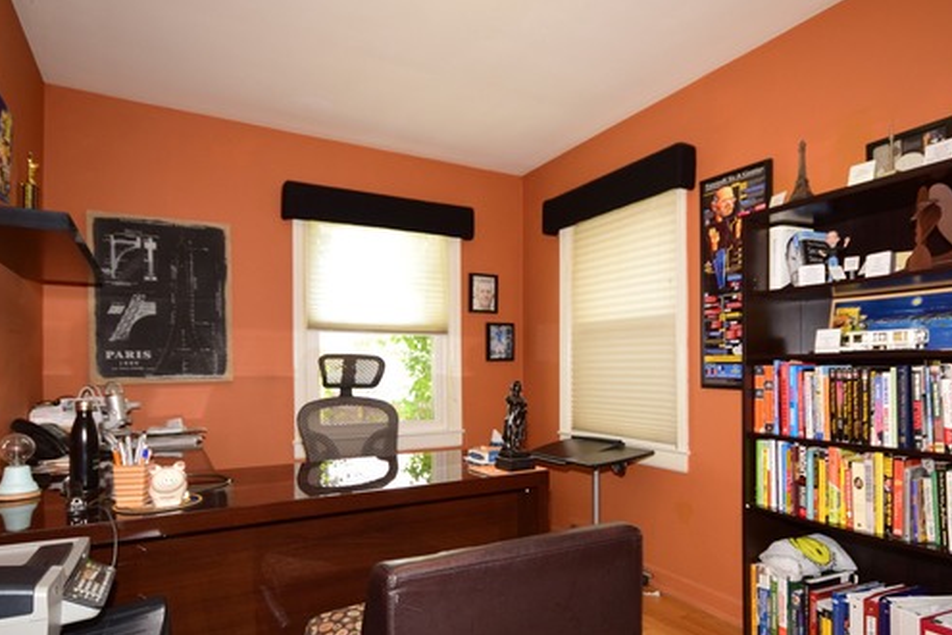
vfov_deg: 56.2
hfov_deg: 77.6
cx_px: 517
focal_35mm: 22
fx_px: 590
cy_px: 376
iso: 640
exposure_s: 1/60
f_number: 6.3
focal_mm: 11.5
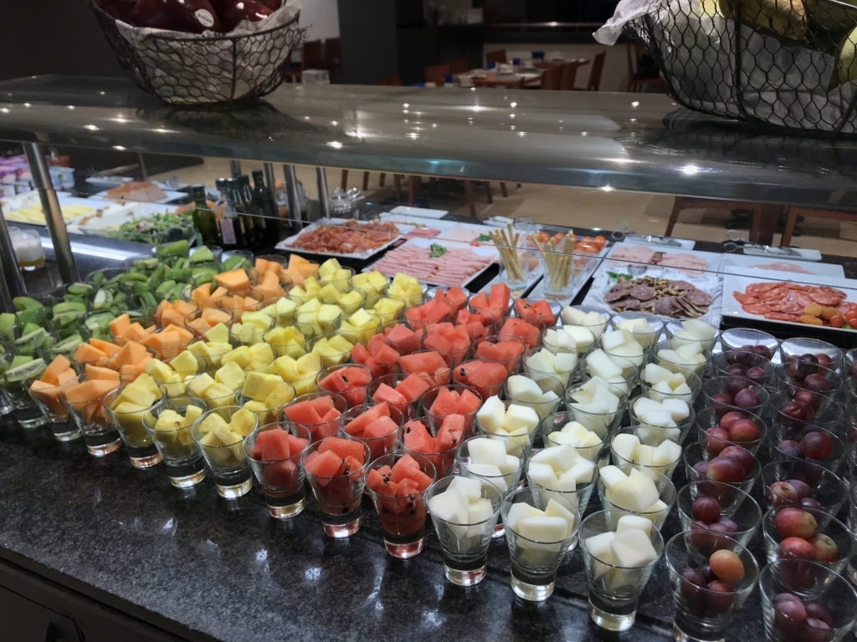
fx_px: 693
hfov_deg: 63.4
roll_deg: +2.4
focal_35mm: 28
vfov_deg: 49.7
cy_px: 321
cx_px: 428
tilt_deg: -25.3
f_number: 1.8
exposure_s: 1/100
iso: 32
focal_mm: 3.99
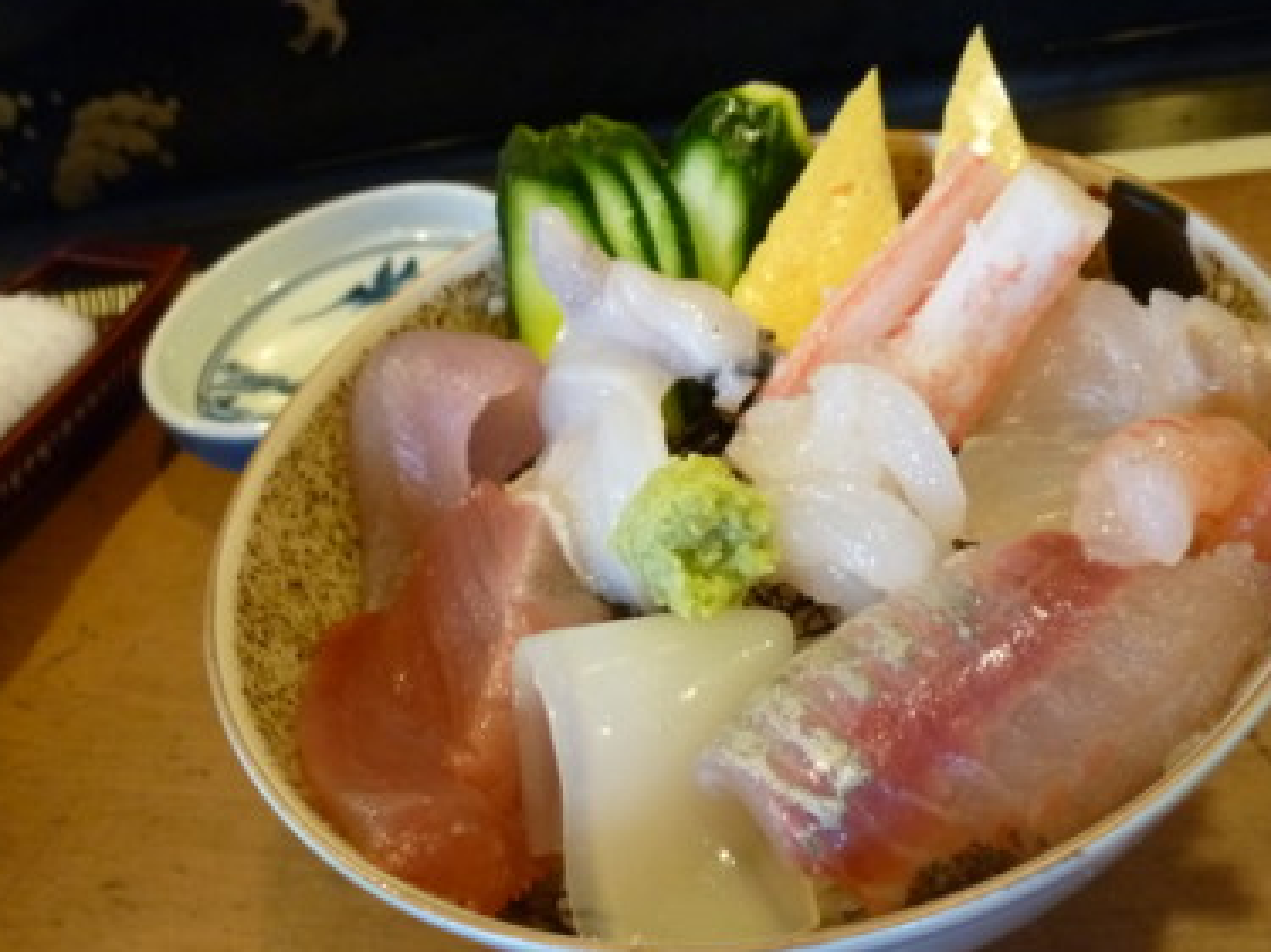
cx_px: 661
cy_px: 552
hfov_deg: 60.0
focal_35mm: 30
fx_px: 1101
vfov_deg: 46.6
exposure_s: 1/20
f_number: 2.8
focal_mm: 4.5
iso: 400
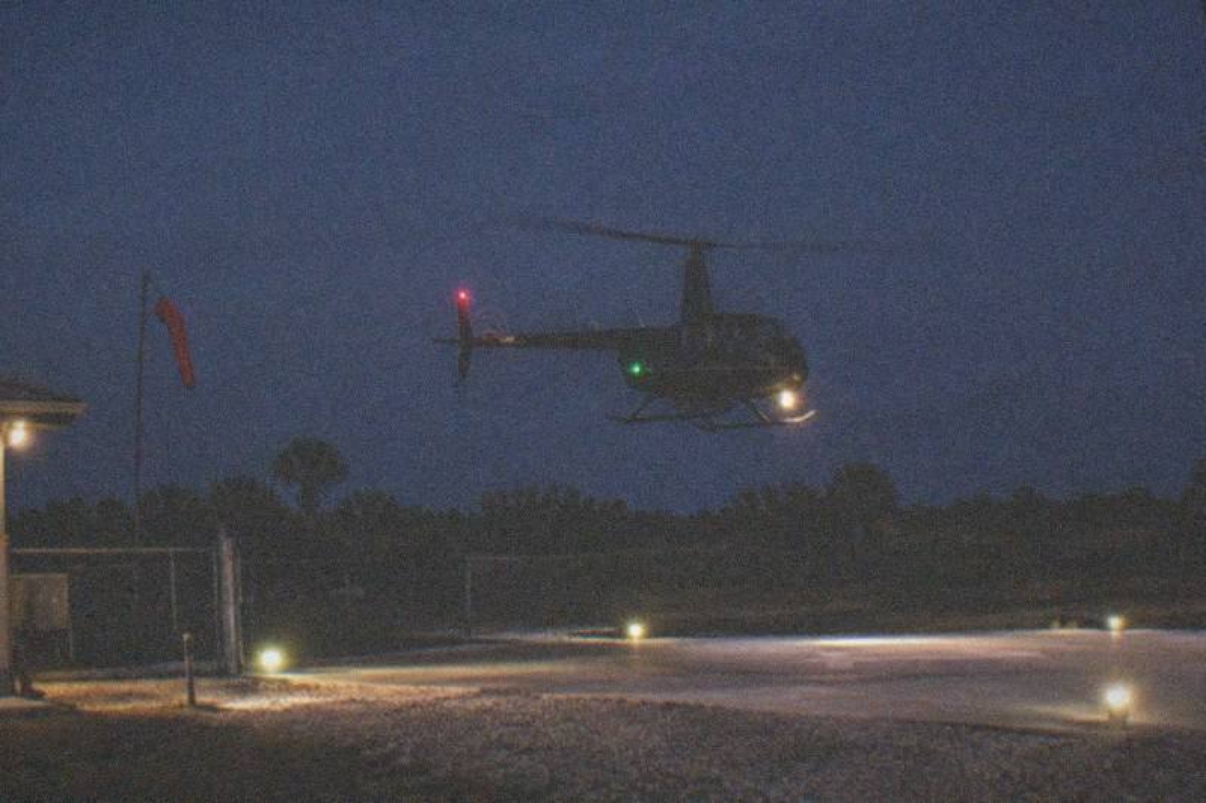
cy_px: 402
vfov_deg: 28.1
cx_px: 603
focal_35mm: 48
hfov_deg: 41.1
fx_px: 1608
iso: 2000
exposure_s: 1/500
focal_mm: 48
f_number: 2.5
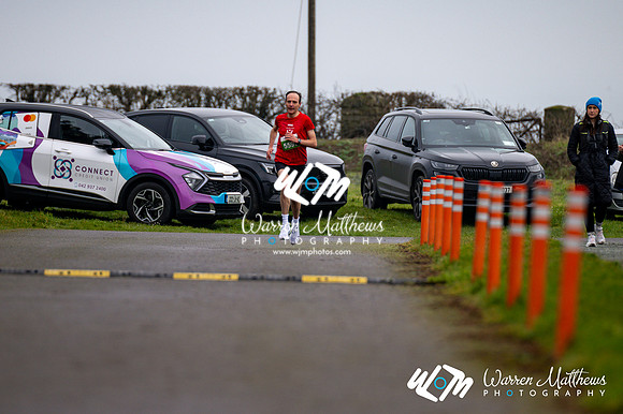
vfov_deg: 3.1
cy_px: 207
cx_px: 312
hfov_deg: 4.6
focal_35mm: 450
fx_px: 7783
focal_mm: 300
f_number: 2.8
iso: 320
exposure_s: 1/1600
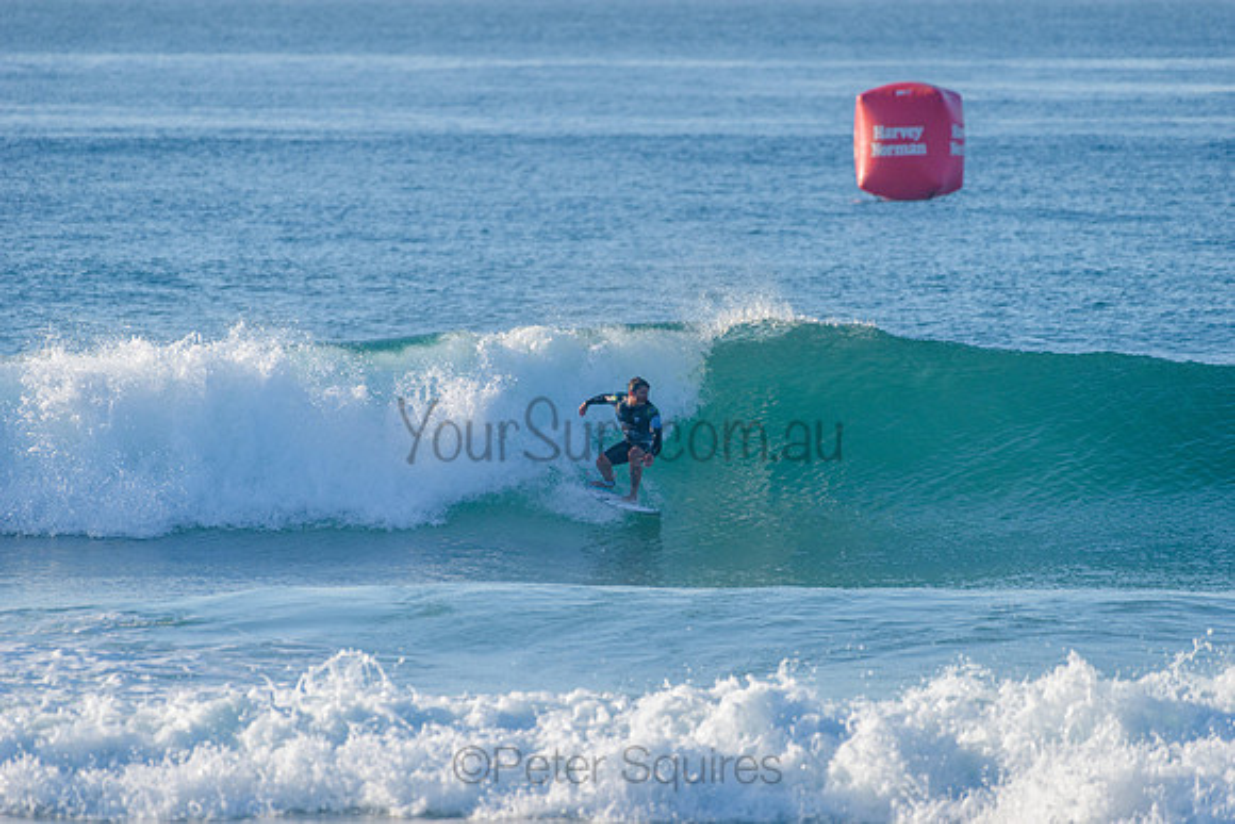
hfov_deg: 4.1
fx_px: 17156
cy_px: 412
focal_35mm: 500
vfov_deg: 2.8
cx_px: 618
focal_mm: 500
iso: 320
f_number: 5.6
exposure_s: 1/2000
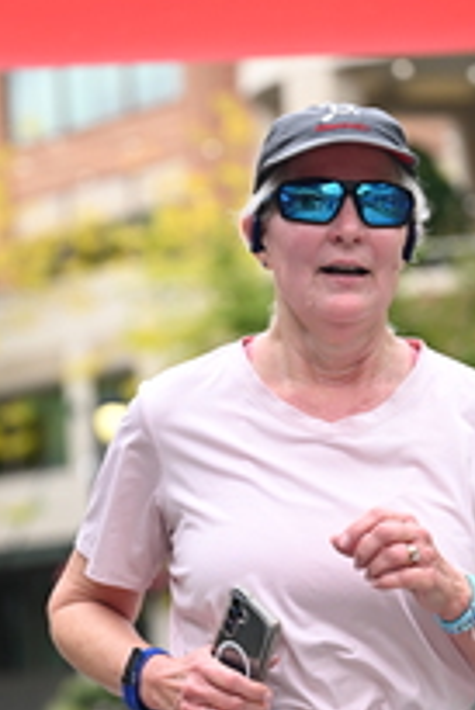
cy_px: 485
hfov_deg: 6.5
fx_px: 4188
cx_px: 238
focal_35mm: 212
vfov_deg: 9.7
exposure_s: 1/1600
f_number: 2.8
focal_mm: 79
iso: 640
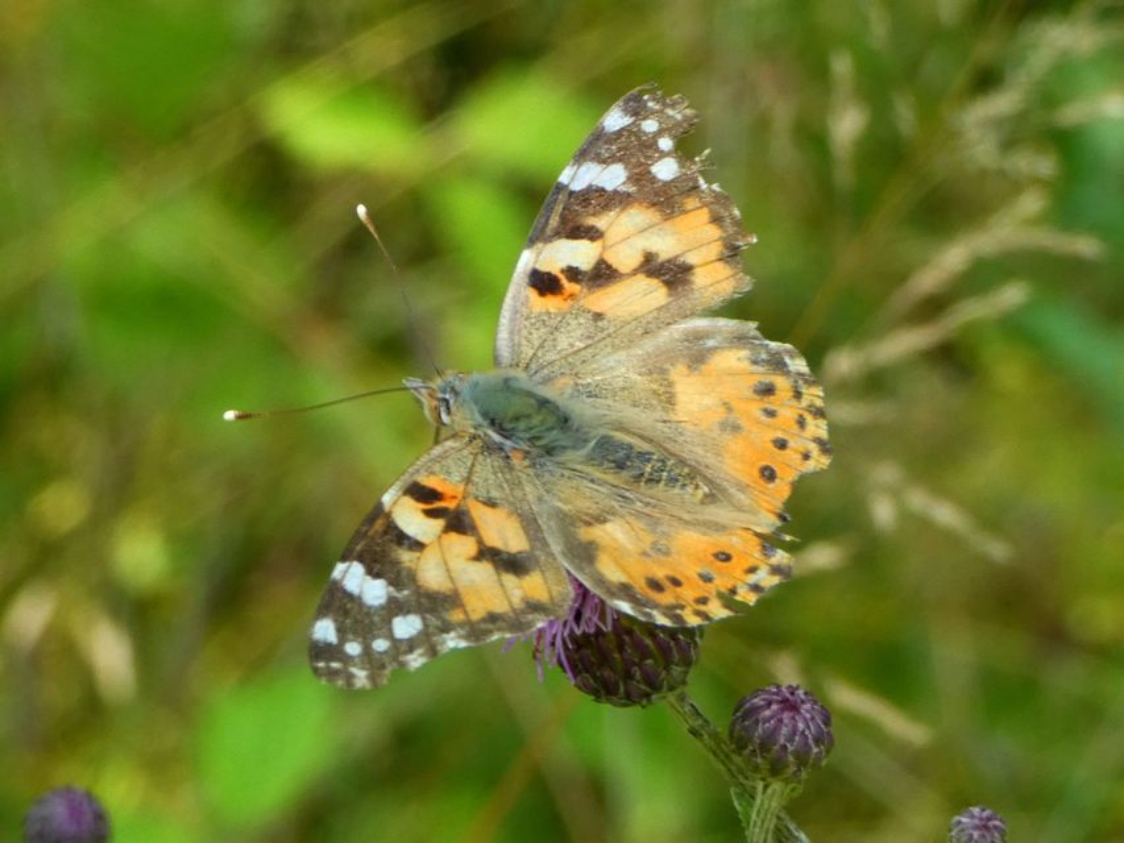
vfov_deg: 10.3
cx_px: 562
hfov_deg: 13.7
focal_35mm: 144
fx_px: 4676
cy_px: 422
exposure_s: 1/80
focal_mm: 25.8
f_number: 5.3
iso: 200
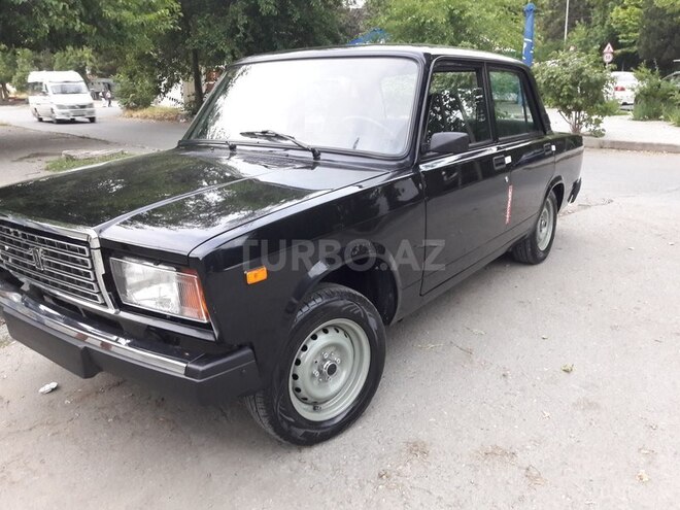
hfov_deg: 63.4
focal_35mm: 28
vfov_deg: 49.7
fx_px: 550
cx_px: 340
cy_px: 255
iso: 200
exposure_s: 1/17
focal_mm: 3.7
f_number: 1.9
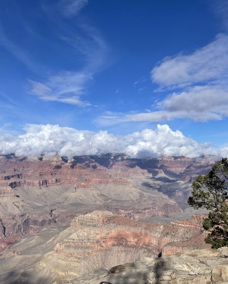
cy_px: 140
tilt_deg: +2.9
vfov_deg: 54.2
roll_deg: -0.7
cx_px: 100
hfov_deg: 44.5
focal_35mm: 33
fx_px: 278
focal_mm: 5.1
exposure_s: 1/7407
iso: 32
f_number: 1.6
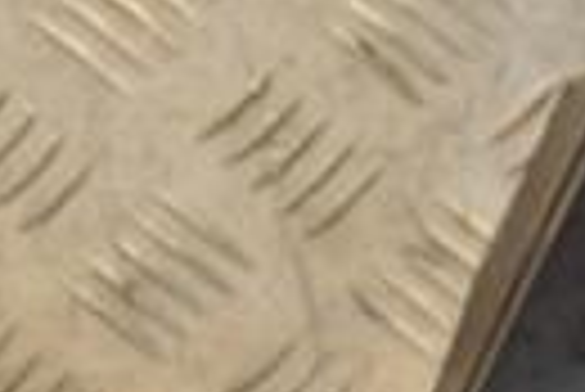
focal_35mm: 346
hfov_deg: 5.8
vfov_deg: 4.0
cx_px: 1161
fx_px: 5629
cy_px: 460
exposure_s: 1/125
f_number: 5
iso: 800
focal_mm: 50
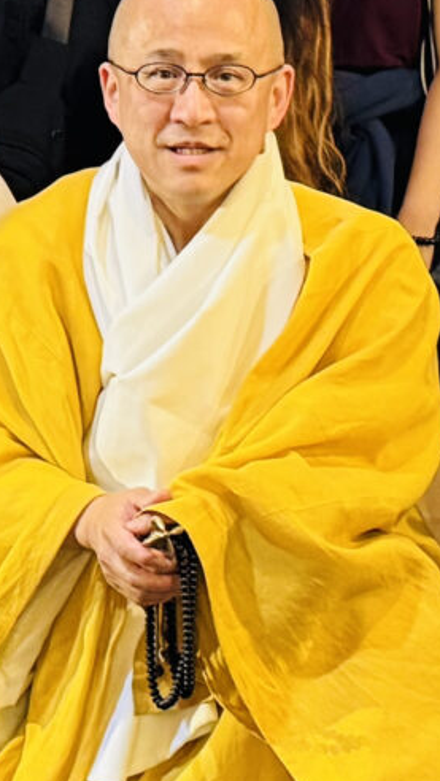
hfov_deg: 8.8
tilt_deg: -8.8
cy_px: 383
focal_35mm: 136
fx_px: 2819
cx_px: -160
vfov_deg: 15.8
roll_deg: -0.7
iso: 640
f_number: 1.78
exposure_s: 1/40
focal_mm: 6.76
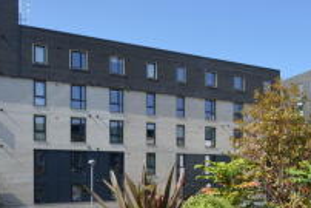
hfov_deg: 45.9
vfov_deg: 32.3
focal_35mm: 41
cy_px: 158
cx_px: 239
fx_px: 351
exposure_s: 1/250
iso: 100
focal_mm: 11.5
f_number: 8
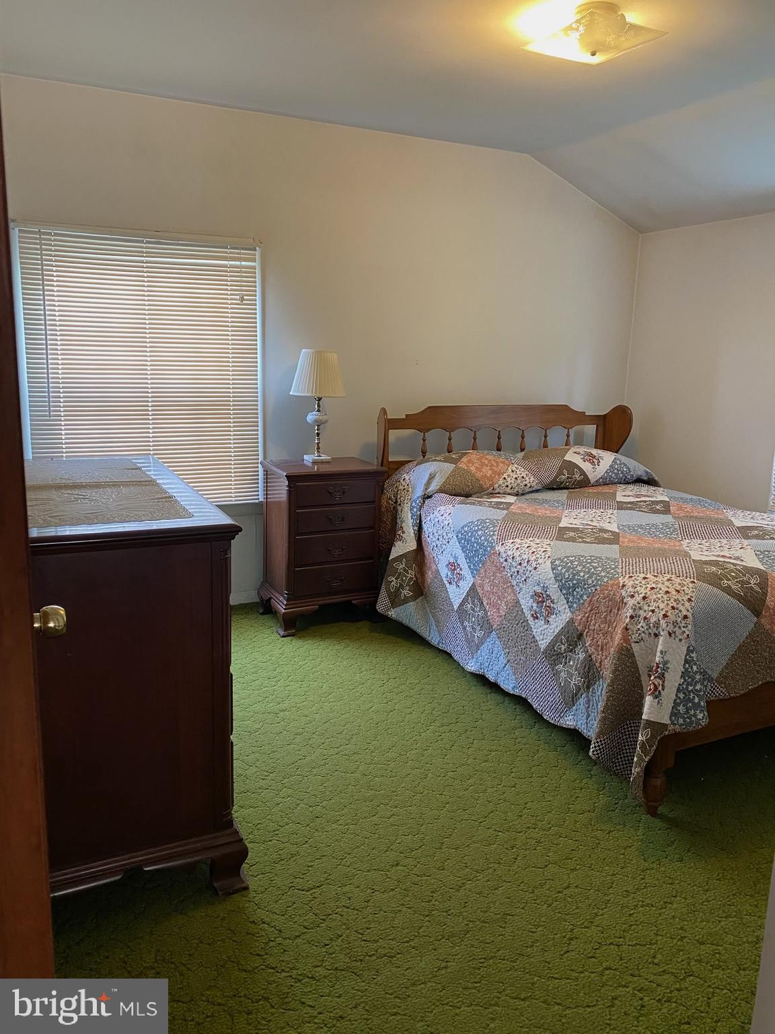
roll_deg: -2.5
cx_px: 388
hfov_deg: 53.1
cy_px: 517
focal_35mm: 26
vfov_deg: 67.3
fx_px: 776
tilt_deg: -11.8
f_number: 1.8
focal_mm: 4.25
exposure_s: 1/60
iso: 250
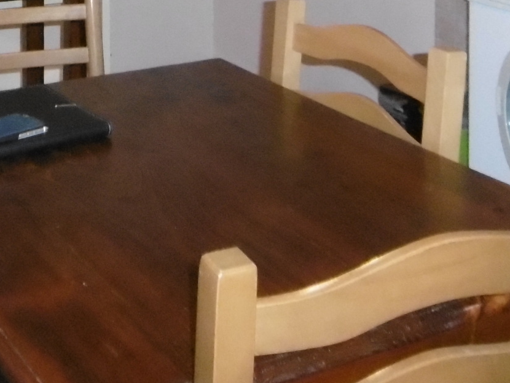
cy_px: -196
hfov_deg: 26.1
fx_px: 1091
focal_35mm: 74
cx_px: 139
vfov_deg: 17.8
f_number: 3.1
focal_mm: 4.3
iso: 500
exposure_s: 1/60
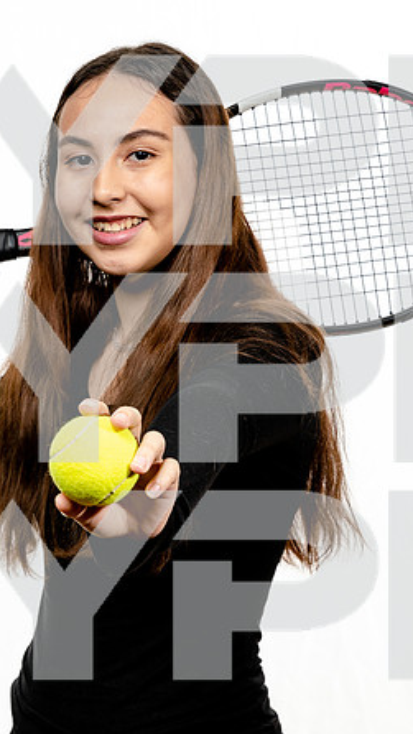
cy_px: 374
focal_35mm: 119
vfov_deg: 18.0
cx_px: 143
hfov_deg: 10.2
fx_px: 2316
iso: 160
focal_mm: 68
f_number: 8
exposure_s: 1/250
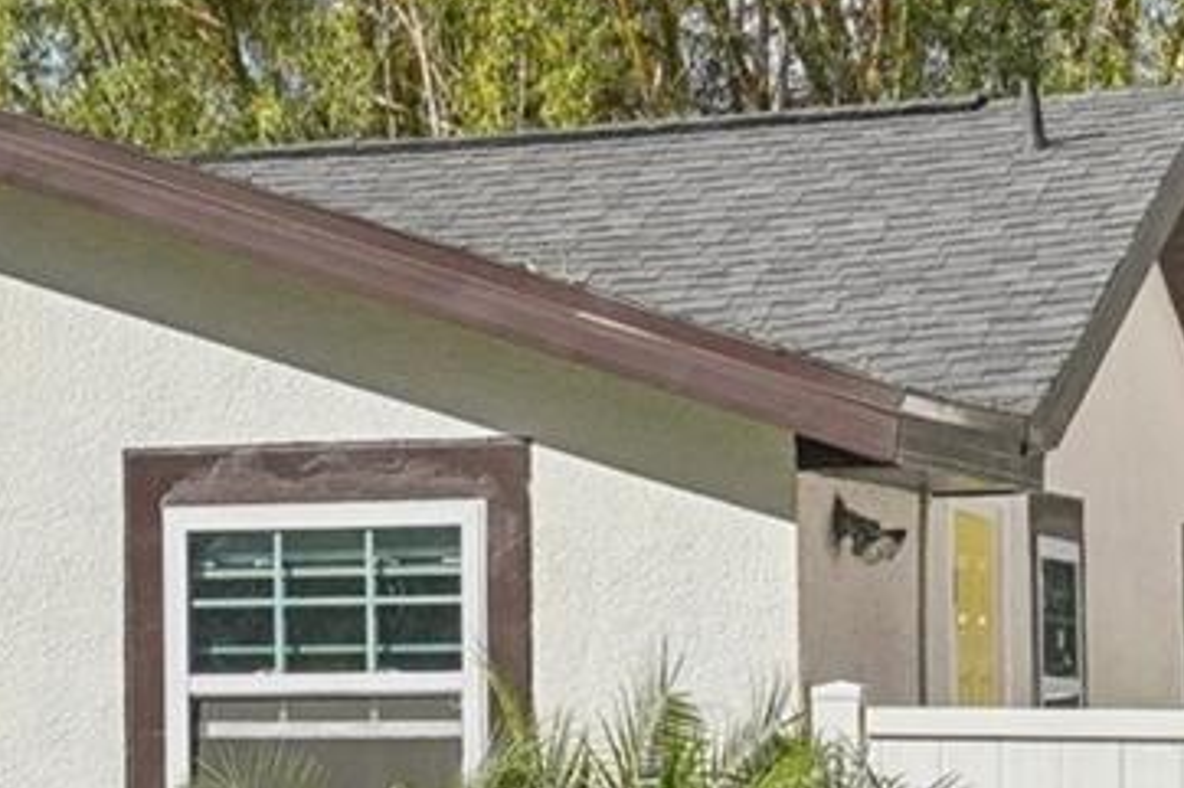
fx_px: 5227
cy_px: 703
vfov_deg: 8.6
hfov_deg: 12.8
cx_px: -10
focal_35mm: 159
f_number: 8
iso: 800
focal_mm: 24
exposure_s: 1/3200
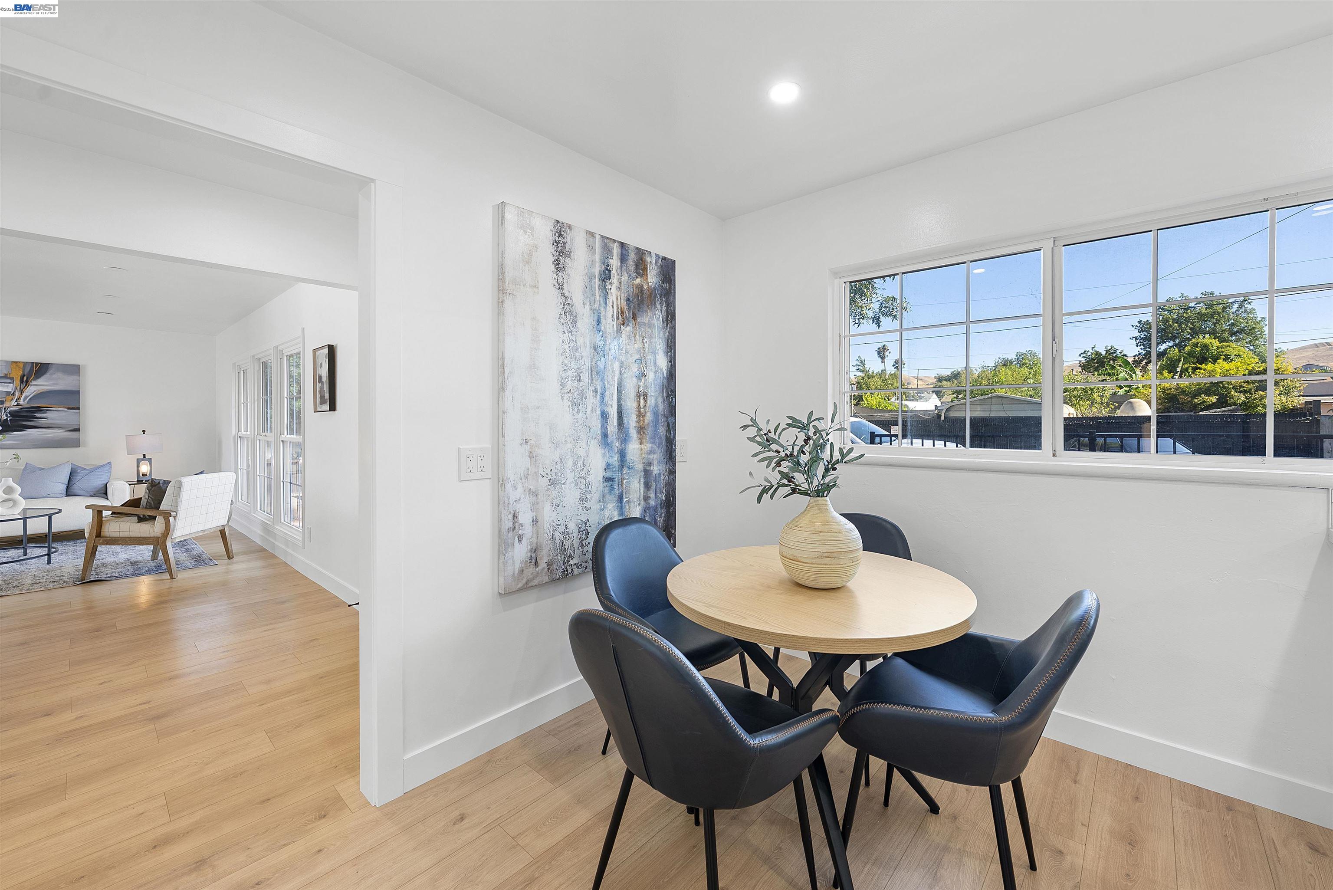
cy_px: 445
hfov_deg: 104.2
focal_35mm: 14
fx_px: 519
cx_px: 666
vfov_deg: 81.3
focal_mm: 14
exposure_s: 1/2.5
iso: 160
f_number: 8
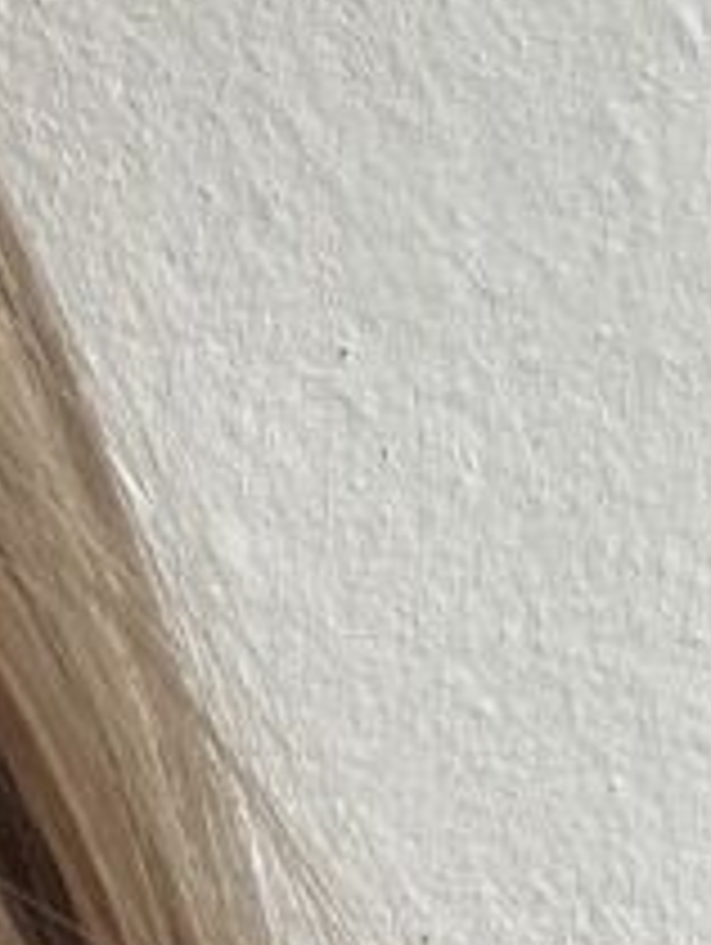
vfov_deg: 15.7
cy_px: 803
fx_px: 3389
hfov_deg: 12.0
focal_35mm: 124
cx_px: 513
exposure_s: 1/155
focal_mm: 2.71
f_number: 2.2
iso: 25
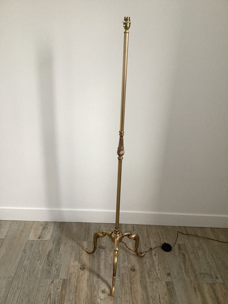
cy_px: 152
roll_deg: -2.5
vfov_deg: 58.4
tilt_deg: -25.3
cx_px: 114
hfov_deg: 45.4
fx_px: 272
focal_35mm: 31
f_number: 2.4
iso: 100
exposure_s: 1/60
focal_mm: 3.3
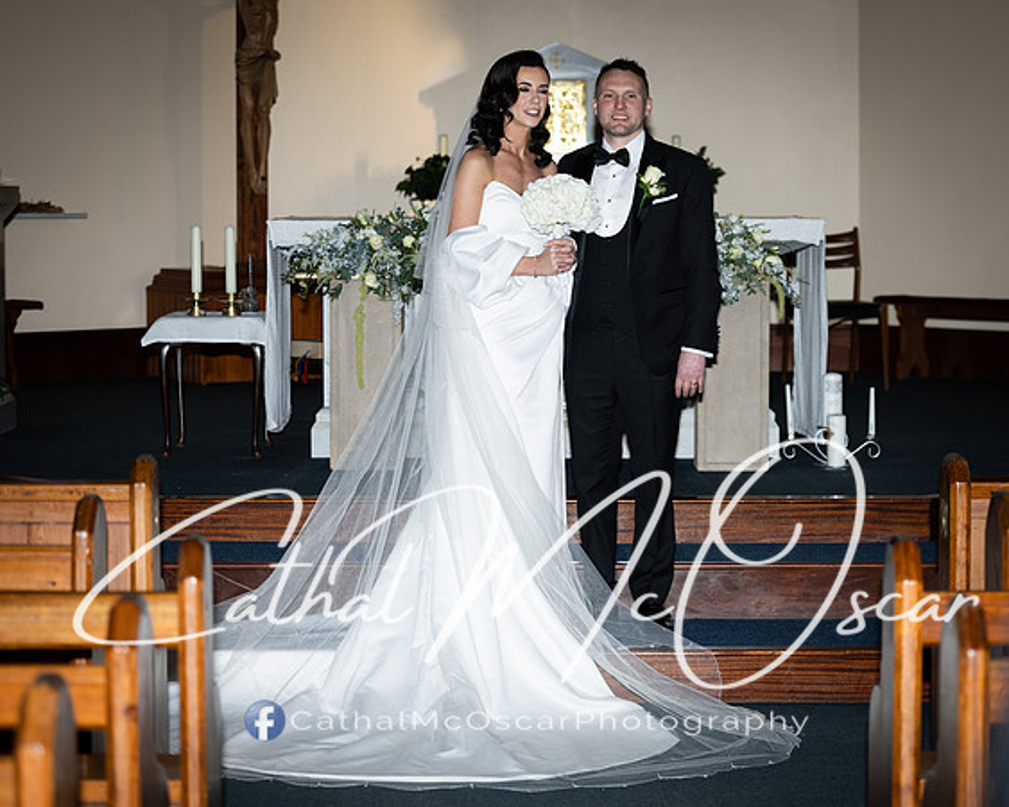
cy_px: 368
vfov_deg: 17.5
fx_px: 2621
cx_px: 605
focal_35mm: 88
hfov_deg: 21.8
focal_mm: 70
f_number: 2.8
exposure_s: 1/250
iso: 125
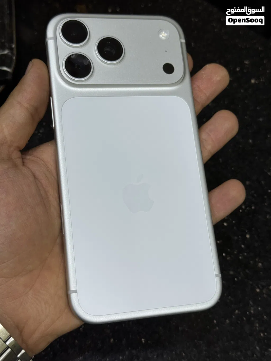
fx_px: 501
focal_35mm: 48
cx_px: 136
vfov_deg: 39.7
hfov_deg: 30.3
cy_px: 180
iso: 50
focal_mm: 6.76
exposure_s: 1/100
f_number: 1.78
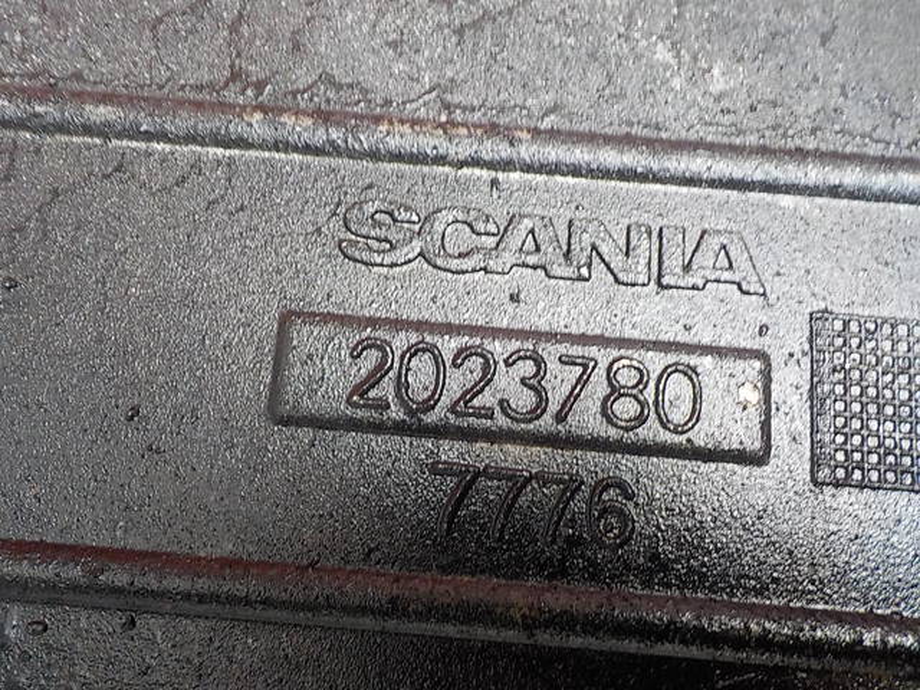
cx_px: 460
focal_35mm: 30
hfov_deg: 60.0
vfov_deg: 46.8
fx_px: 797
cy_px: 345
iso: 360
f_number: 3.3
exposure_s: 1/30
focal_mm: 4.1
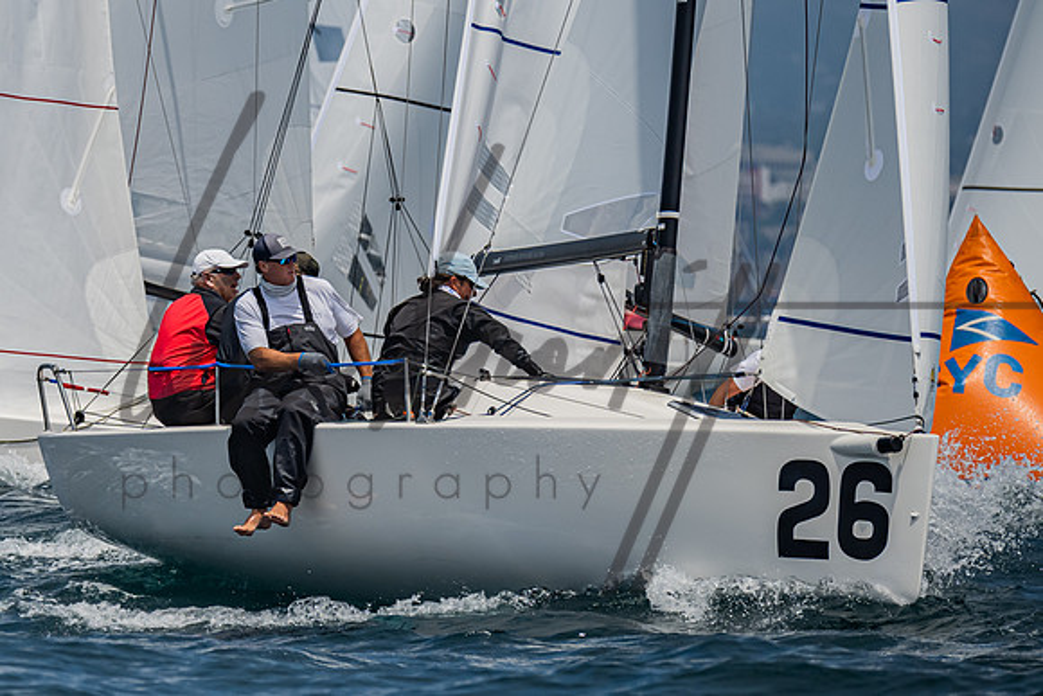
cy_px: 178
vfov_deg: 2.5
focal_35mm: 542
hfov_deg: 3.8
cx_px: 101
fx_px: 15699
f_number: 6.3
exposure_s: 1/2500
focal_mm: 300
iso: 400
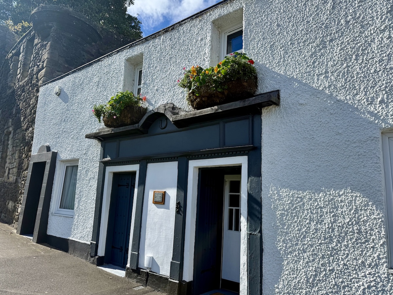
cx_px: 196
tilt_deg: +13.6
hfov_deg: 71.6
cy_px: 148
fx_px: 272
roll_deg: -4.6
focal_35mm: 24
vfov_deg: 56.8
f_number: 1.78
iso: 80
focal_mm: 6.76
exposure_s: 1/4405
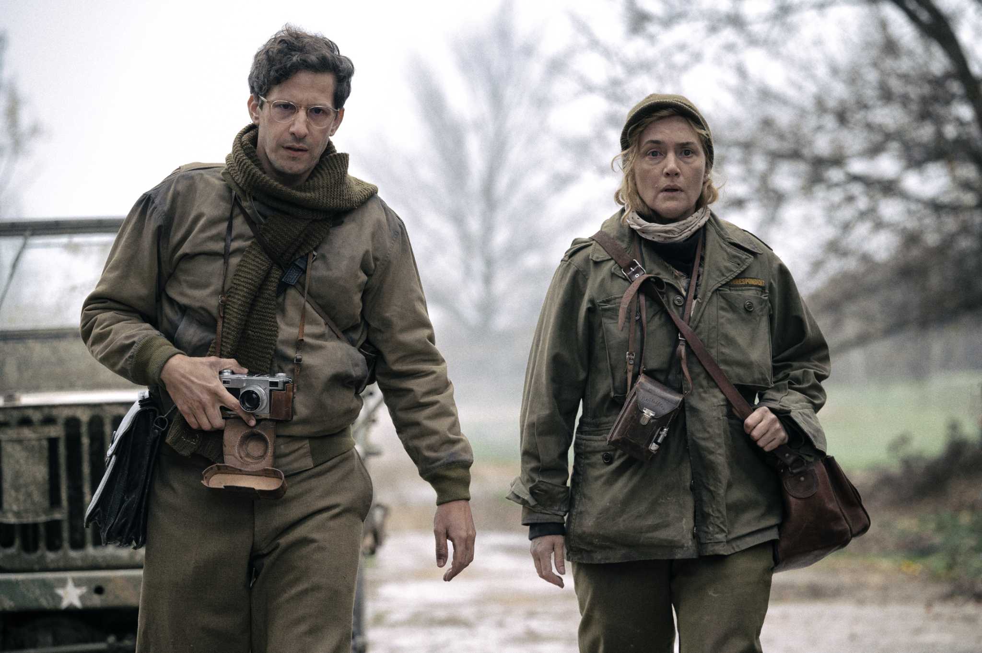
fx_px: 3543
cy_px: 326
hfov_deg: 15.8
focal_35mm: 130
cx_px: 491
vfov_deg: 10.5
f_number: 4
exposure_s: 1/500
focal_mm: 130
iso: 1000
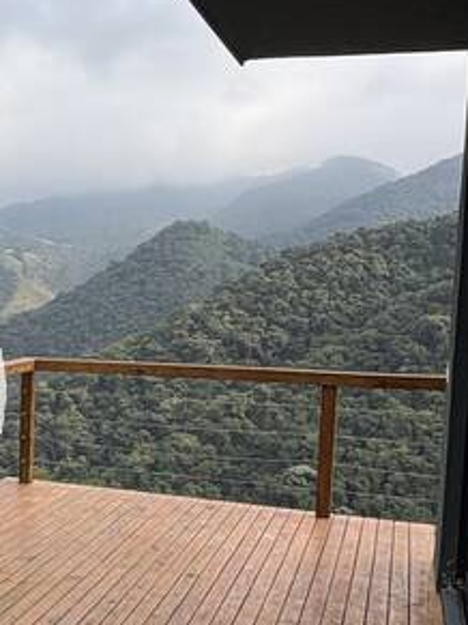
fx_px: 938
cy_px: 391
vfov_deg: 36.6
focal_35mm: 52
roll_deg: +0.0
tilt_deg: -6.6
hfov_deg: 24.4
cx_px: -144
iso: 40
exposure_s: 1/1178
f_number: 2.2
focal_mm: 2.22
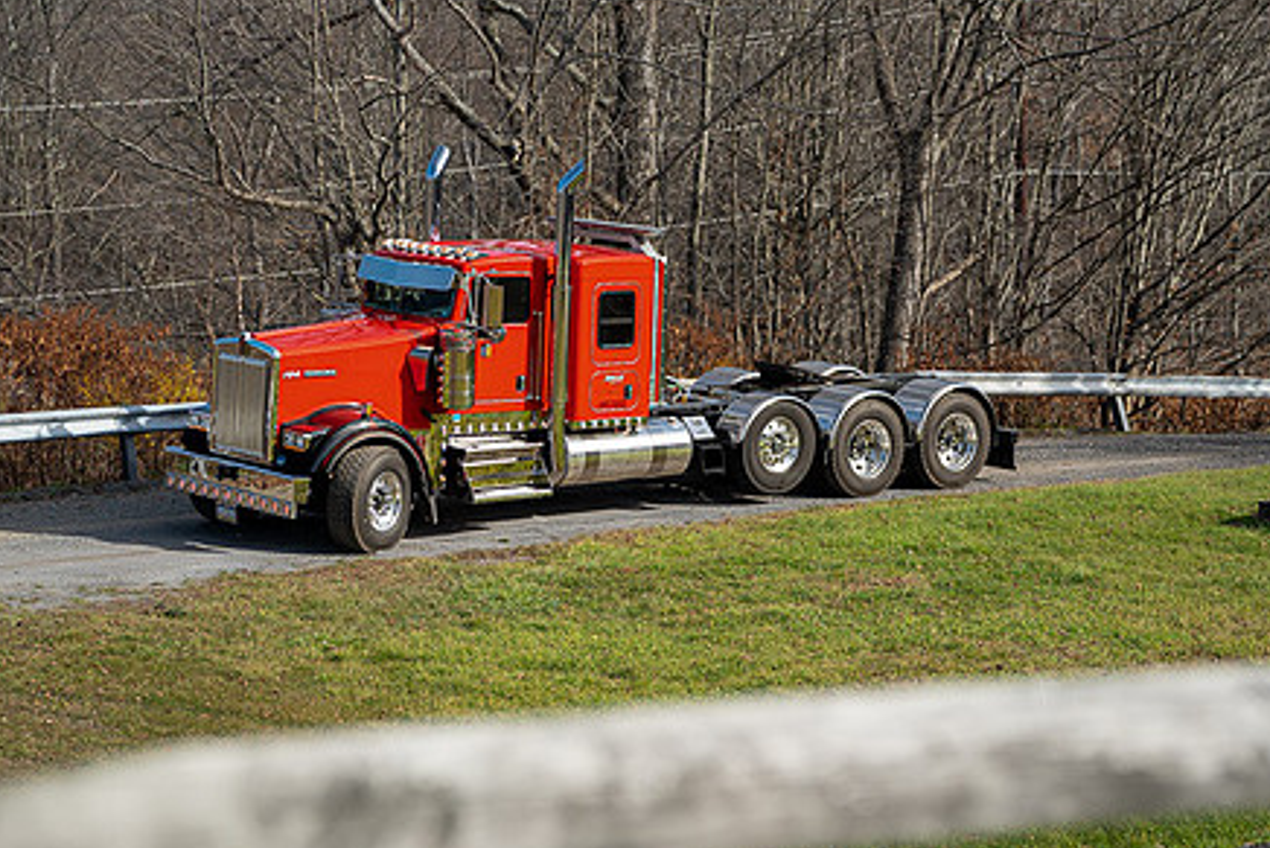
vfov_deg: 13.6
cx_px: 620
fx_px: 3564
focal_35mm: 101
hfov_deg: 20.2
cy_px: 337
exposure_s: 1/40
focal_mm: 76
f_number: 2.5
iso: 100
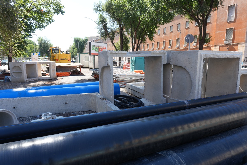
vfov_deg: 53.1
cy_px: 82
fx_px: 165
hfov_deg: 73.7
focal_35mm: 24
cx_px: 124
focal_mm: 16
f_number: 4.5
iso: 100
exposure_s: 1/200
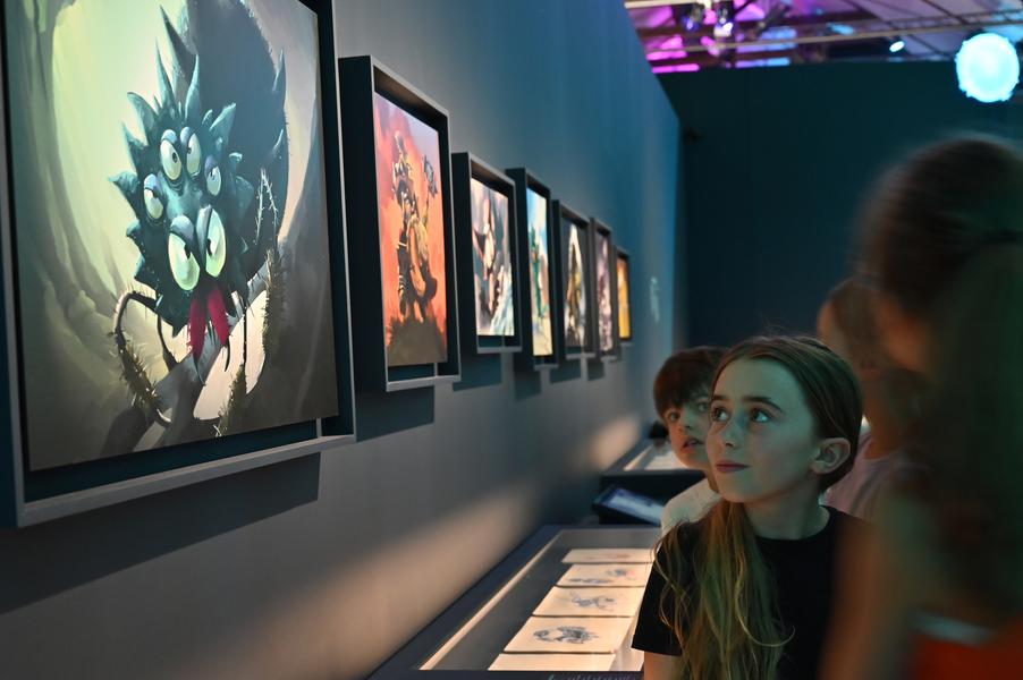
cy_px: 340
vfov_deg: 29.8
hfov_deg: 43.6
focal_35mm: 45
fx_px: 1278
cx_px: 512
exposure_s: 1/15
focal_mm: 45
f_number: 5.6
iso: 1600
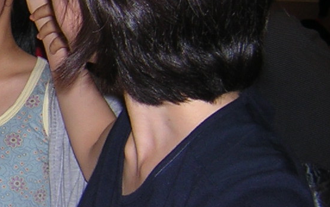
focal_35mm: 110
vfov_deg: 11.9
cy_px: 77
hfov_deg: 17.5
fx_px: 989
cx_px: -122
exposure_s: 1/60.1
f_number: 2.6
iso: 100
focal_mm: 4.7
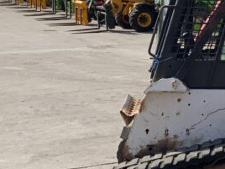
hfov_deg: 16.7
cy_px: -6
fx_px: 721
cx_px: 292
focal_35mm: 111
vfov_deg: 13.1
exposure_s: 1/2667
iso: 16
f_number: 1.8
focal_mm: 3
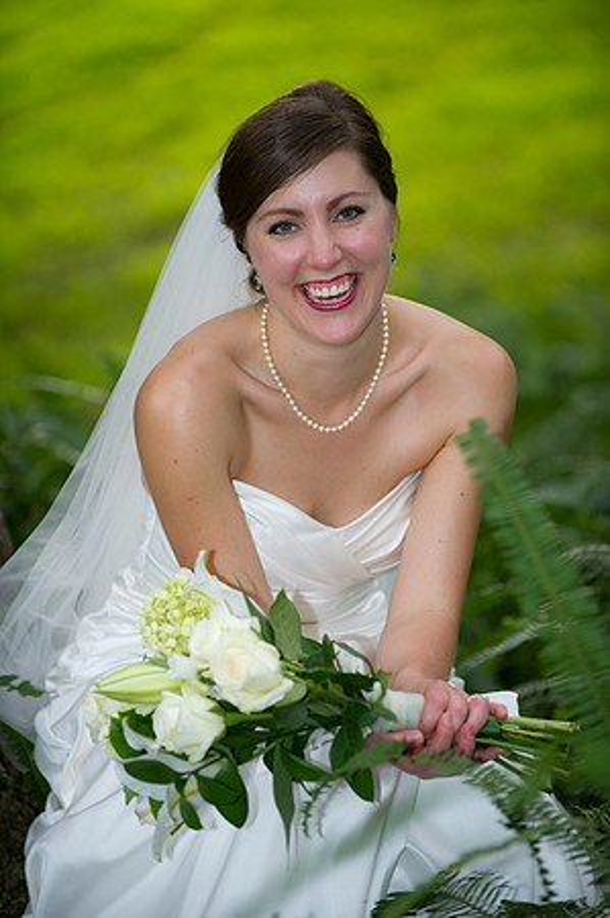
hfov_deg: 8.6
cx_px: 305
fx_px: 4076
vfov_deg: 12.9
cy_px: 459
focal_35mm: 160
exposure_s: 1/200
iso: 400
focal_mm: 160
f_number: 2.8
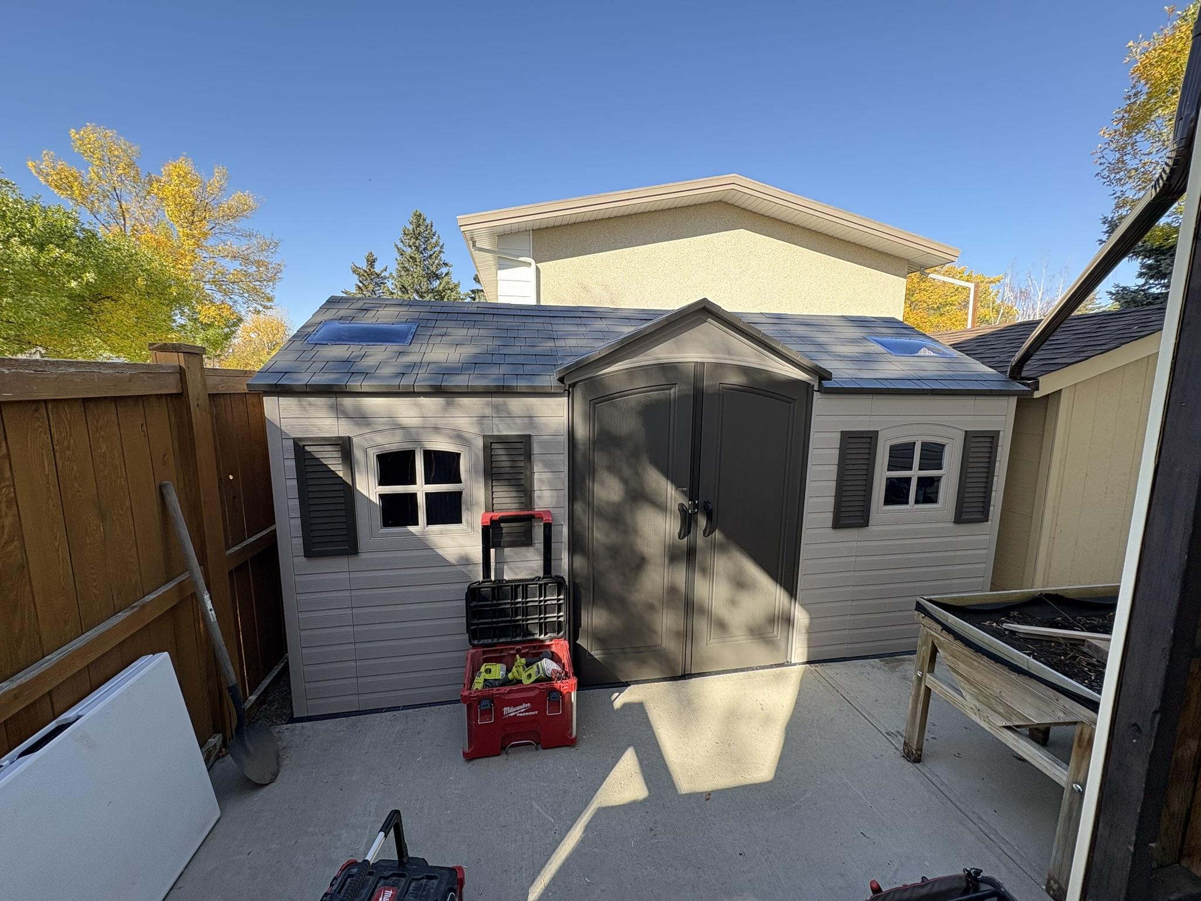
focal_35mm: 14
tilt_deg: -8.6
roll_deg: -1.7
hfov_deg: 102.1
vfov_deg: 85.7
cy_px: 450
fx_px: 486
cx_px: 600
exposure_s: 1/268
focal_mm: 2.22
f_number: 2.2
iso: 40
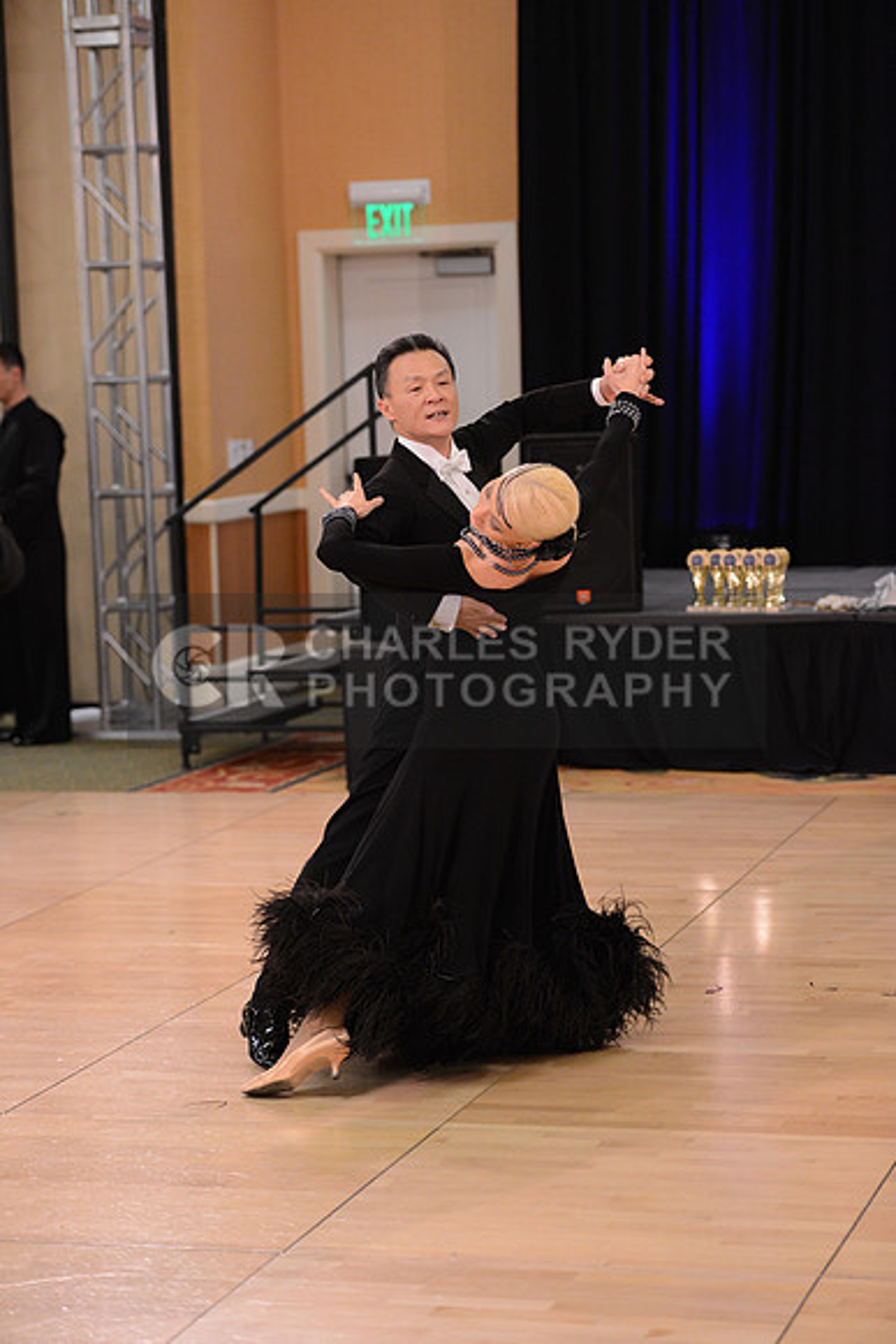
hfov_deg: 14.9
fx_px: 3432
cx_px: 448
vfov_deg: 22.1
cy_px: 672
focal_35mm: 92
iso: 2500
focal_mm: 92
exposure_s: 1/250
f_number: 2.8
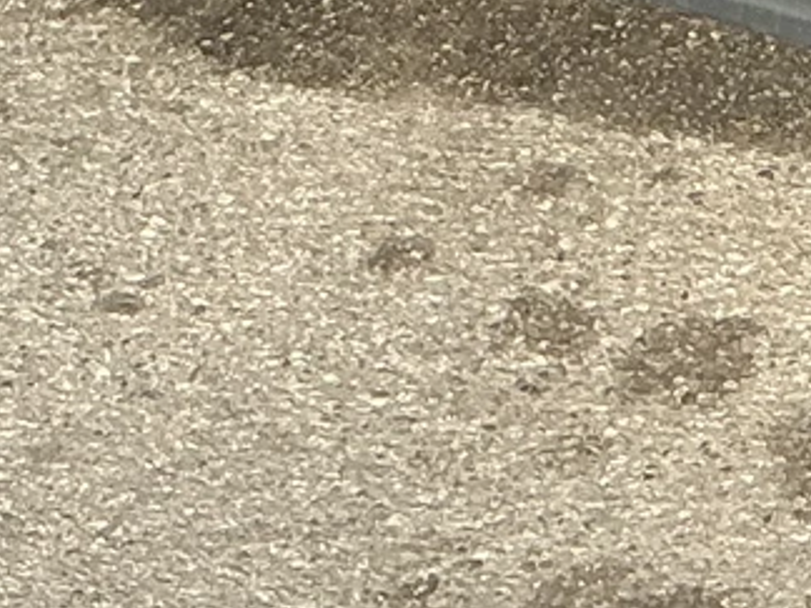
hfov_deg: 10.8
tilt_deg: -12.0
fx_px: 4053
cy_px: -1153
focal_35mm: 173
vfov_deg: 7.6
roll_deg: -2.8
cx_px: 1412
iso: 25
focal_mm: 3
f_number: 1.8
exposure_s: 1/1377
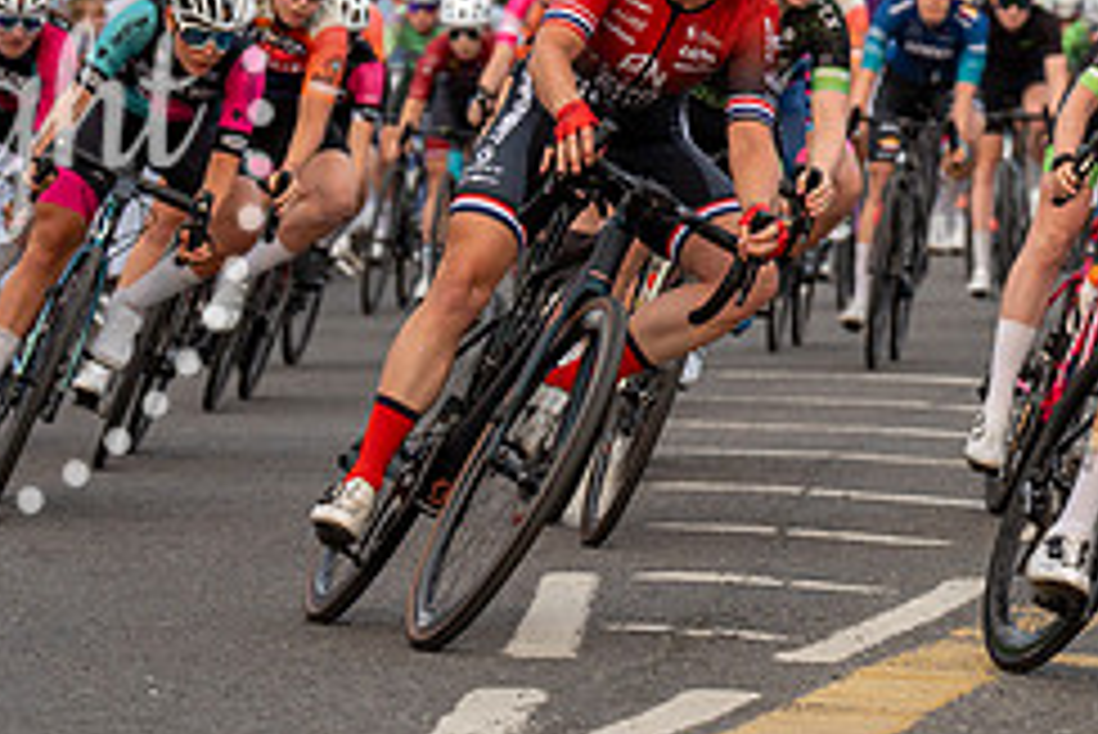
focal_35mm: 275
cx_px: 549
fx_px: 8392
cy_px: -110
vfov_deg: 5.0
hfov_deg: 7.5
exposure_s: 1/1000
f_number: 4.5
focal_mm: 111
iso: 500
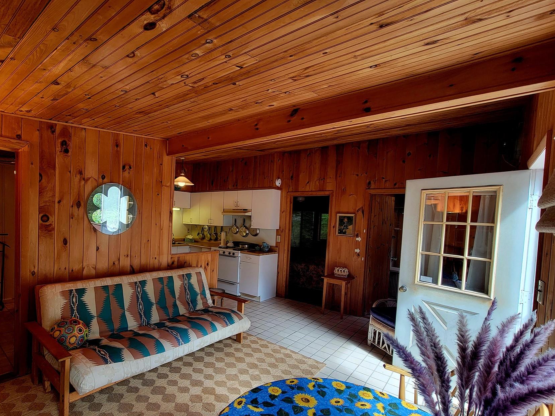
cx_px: 225
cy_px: 235
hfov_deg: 93.4
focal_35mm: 16
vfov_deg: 77.7
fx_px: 257
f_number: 2.2
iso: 50
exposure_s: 1/60.2
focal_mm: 2.2
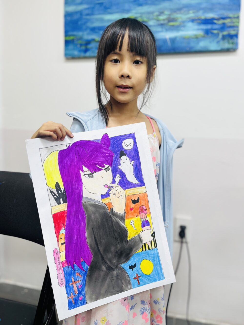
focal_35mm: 26
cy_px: 162
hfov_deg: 53.1
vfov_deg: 67.3
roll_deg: -2.3
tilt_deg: -7.2
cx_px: 122
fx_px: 244
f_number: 1.6
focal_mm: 5.1
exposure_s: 1/100
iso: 64
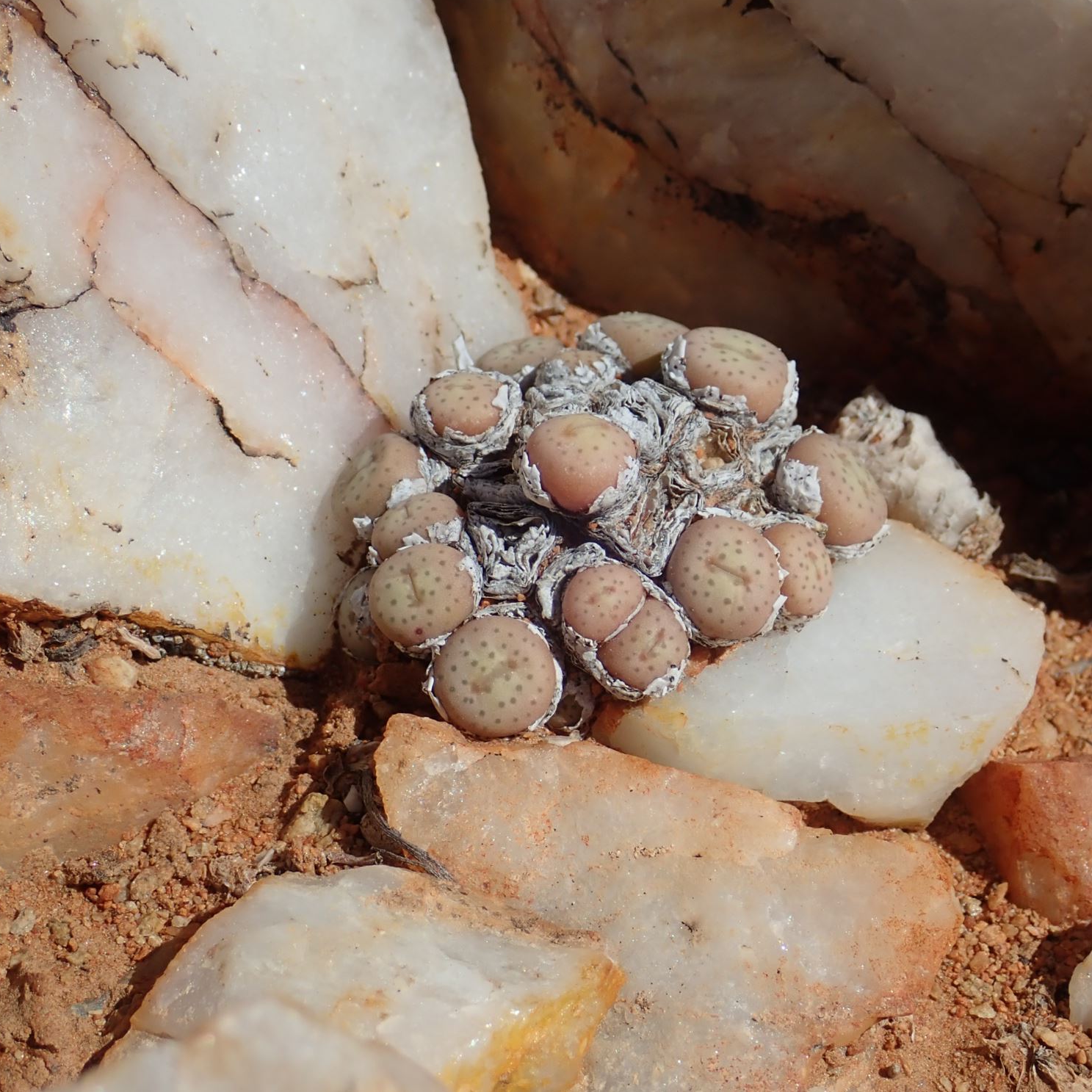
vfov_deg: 19.7
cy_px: 542
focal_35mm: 88
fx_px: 3141
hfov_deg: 19.7
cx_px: 642
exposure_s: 1/800
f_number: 5.6
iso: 100
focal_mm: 13.47
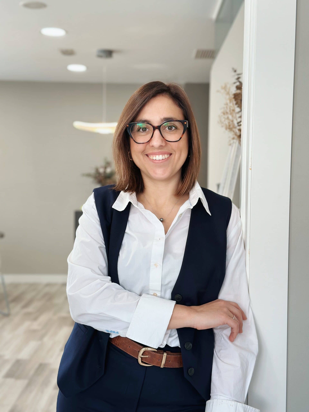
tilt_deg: -3.1
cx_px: 154
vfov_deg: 39.7
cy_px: 206
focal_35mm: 48
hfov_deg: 30.3
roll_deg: -1.5
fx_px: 571
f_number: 1.78
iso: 64
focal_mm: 6.86
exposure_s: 1/100
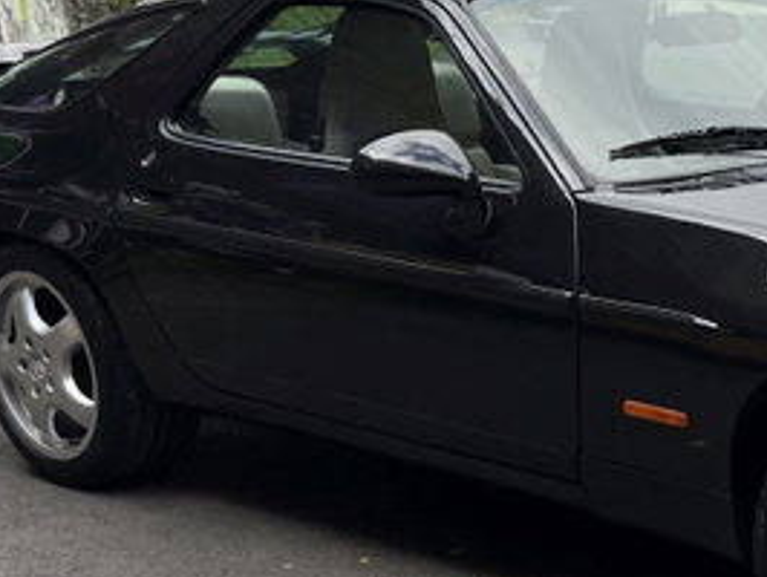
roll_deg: +1.3
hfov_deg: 24.1
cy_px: 436
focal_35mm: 75
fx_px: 1663
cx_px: 865
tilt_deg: -14.9
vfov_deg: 19.5
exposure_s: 1/718
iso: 50
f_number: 1.5
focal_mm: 5.7
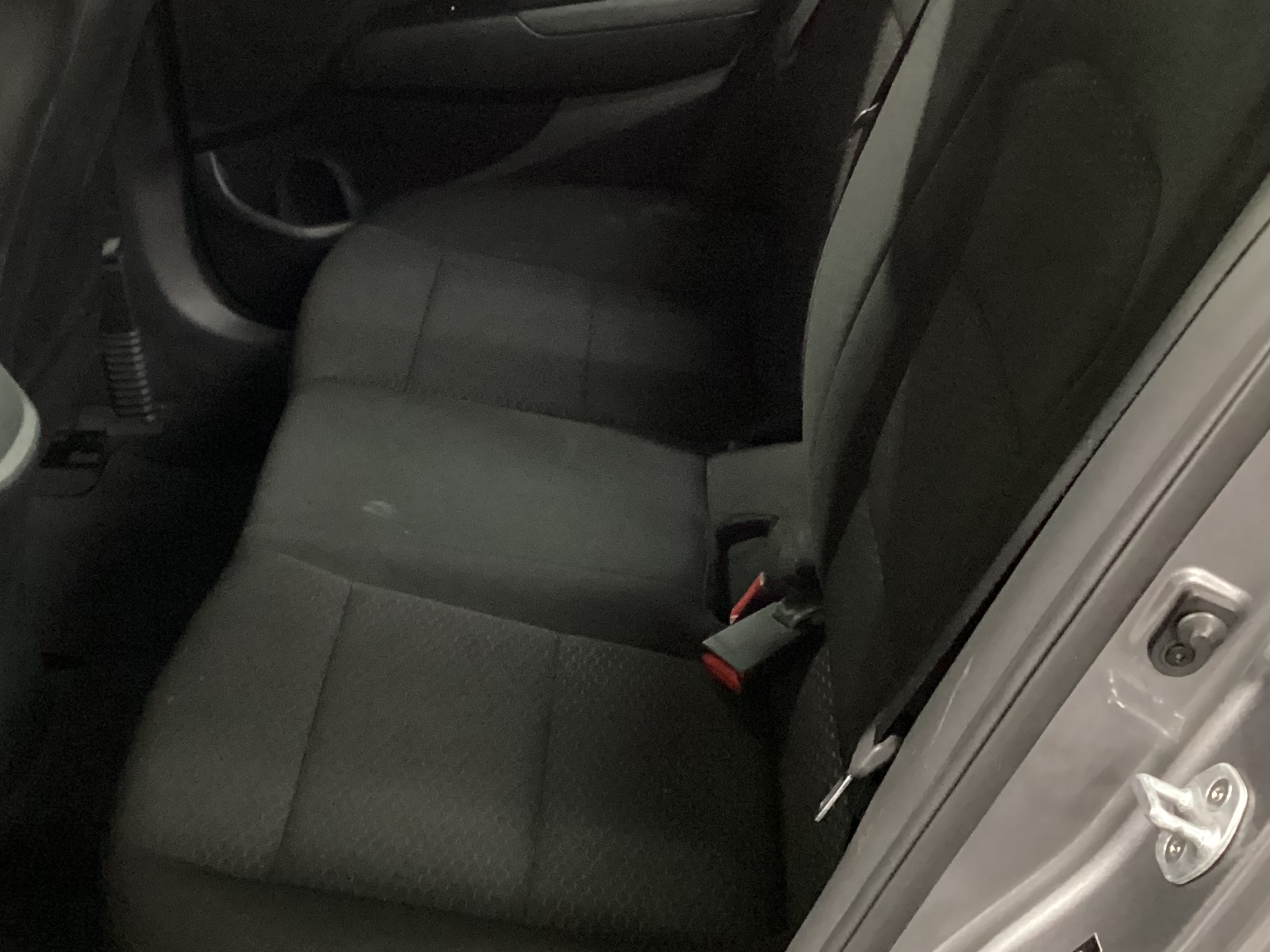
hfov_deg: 34.7
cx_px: 448
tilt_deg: -28.1
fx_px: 2018
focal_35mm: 55
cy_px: 424
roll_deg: +8.5
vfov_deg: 26.5
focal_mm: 3.3
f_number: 2.4
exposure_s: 1/17
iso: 800
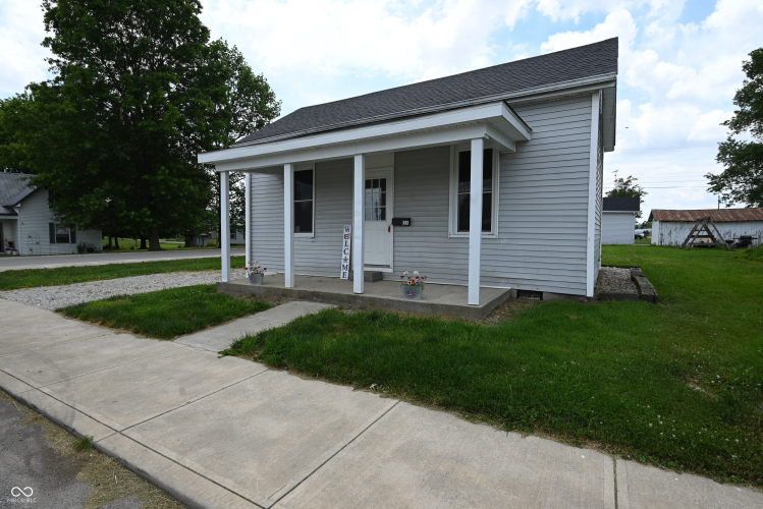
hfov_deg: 90.0
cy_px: 254
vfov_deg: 67.4
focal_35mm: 18
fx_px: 382
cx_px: 382
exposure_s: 1/200
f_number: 8
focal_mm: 18
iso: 100
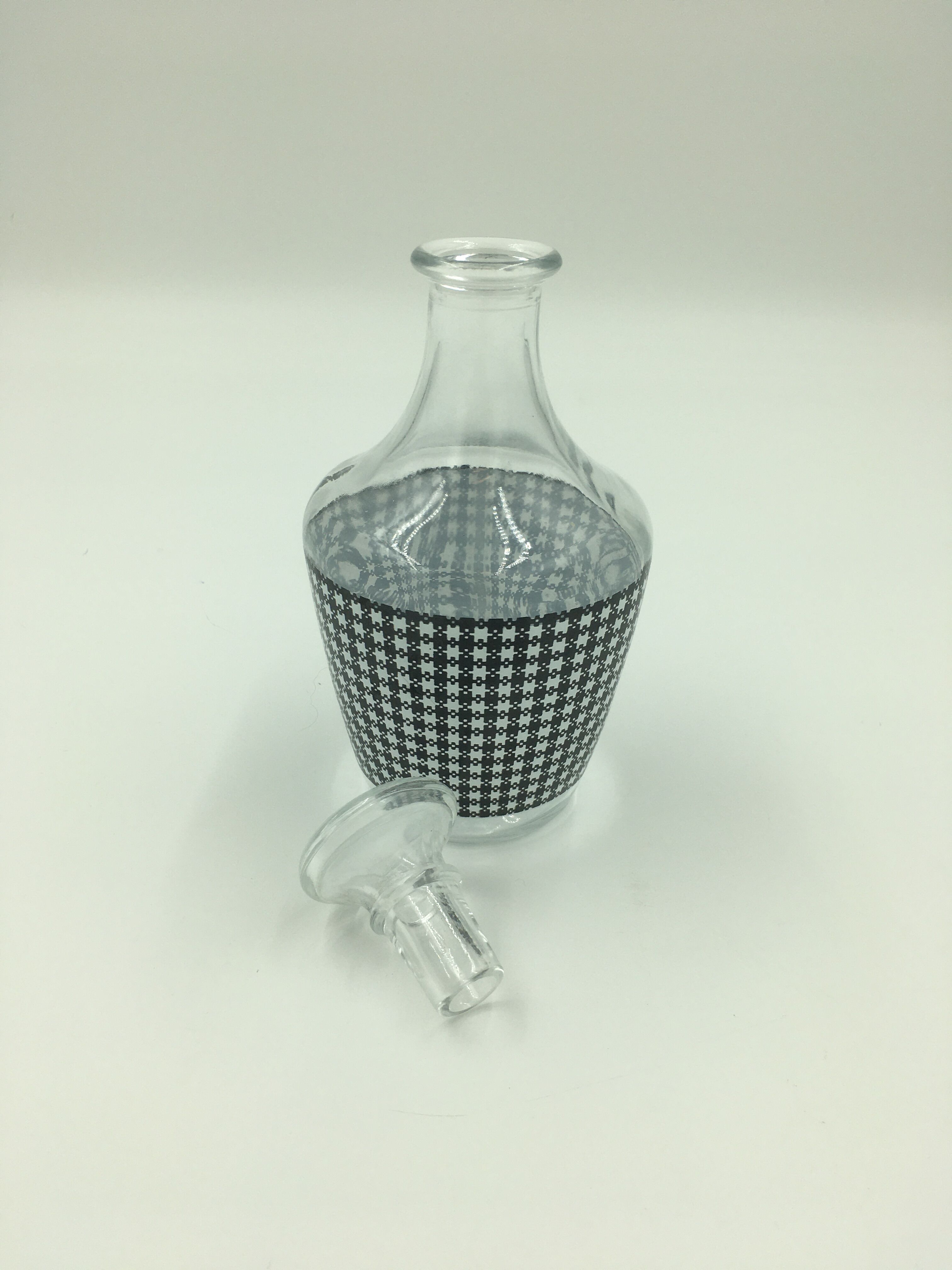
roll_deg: -3.2
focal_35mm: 29
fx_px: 1063
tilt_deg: -32.5
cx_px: 476
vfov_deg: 61.7
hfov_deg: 48.2
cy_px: 635
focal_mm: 4.15
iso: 25
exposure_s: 1/388
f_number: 2.2
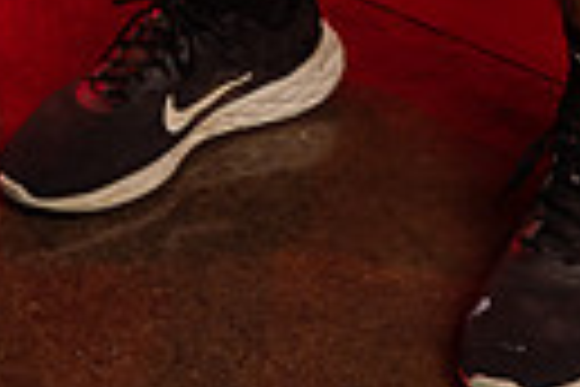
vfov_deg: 8.6
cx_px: 391
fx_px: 2304
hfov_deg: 14.3
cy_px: -608
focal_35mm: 143
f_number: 6.3
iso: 250
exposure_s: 1/250
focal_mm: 41
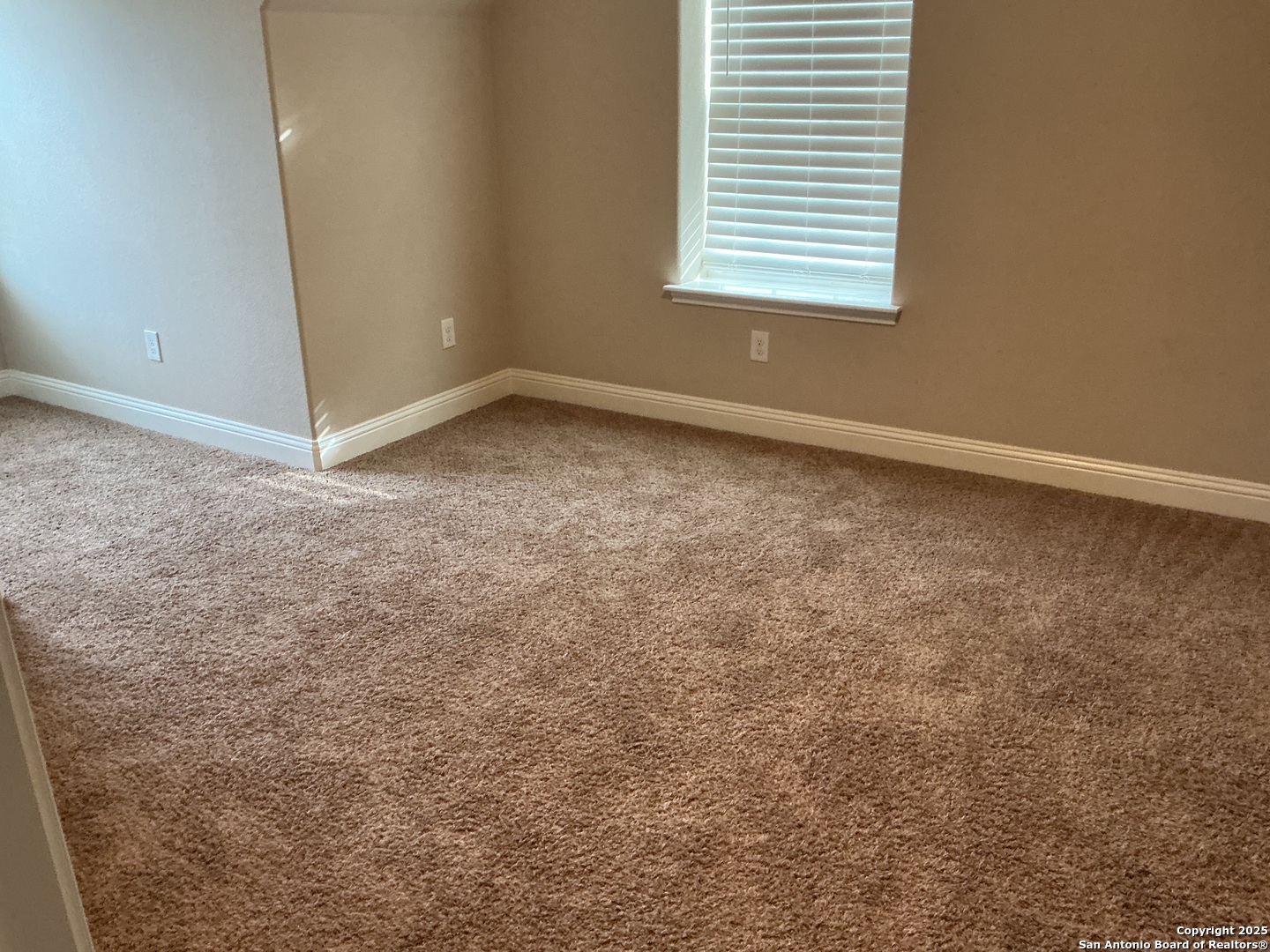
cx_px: 635
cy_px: 476
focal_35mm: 29
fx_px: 1064
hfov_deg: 61.7
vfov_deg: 48.2
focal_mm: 3
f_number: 1.8
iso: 160
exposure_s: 1/60
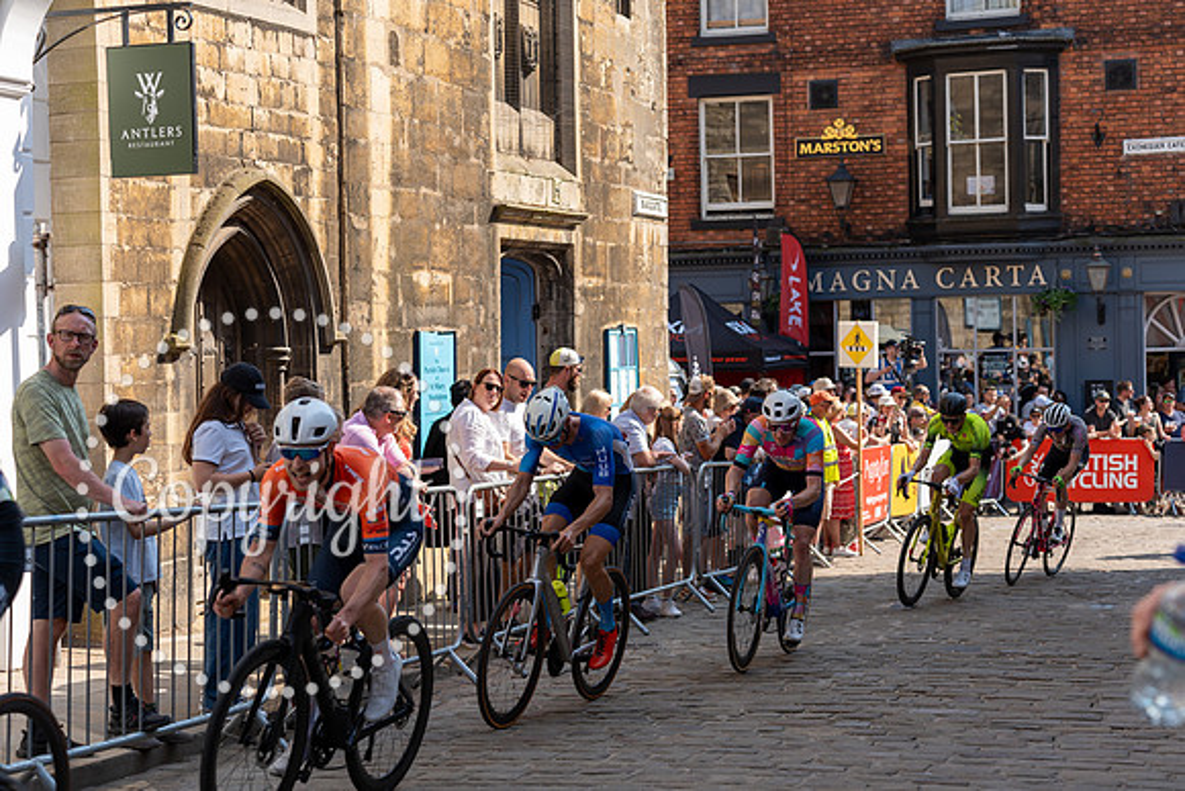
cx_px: 592
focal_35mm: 61
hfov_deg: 32.8
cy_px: 396
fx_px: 2010
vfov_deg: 22.3
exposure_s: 1/500
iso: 100
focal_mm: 55
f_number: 3.5
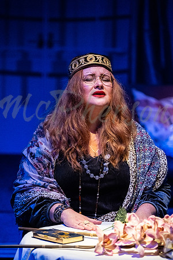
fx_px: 1146
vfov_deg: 12.9
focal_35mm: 159
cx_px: 86
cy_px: 130
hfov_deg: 8.6
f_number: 3.2
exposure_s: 1/250
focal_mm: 106
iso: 2000
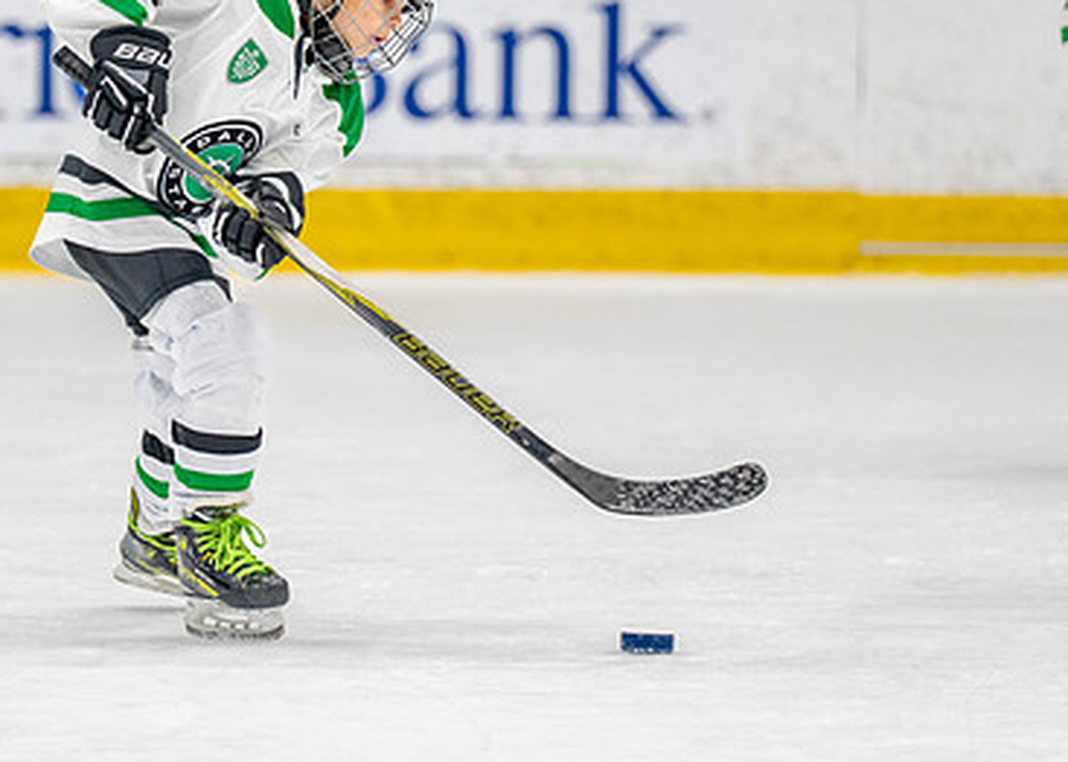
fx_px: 10766
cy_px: 224
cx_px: 240
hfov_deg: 5.7
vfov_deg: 4.1
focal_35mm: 355
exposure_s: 1/1250
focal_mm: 171
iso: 1000
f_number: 2.8
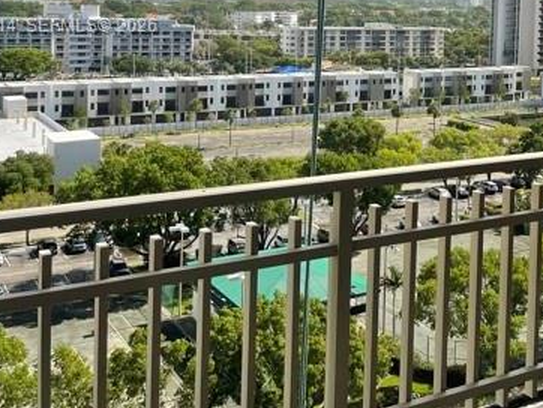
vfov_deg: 26.5
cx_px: 494
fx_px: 832
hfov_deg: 34.1
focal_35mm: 53
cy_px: 27
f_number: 1.6
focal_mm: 5.1
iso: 32
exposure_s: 1/2049
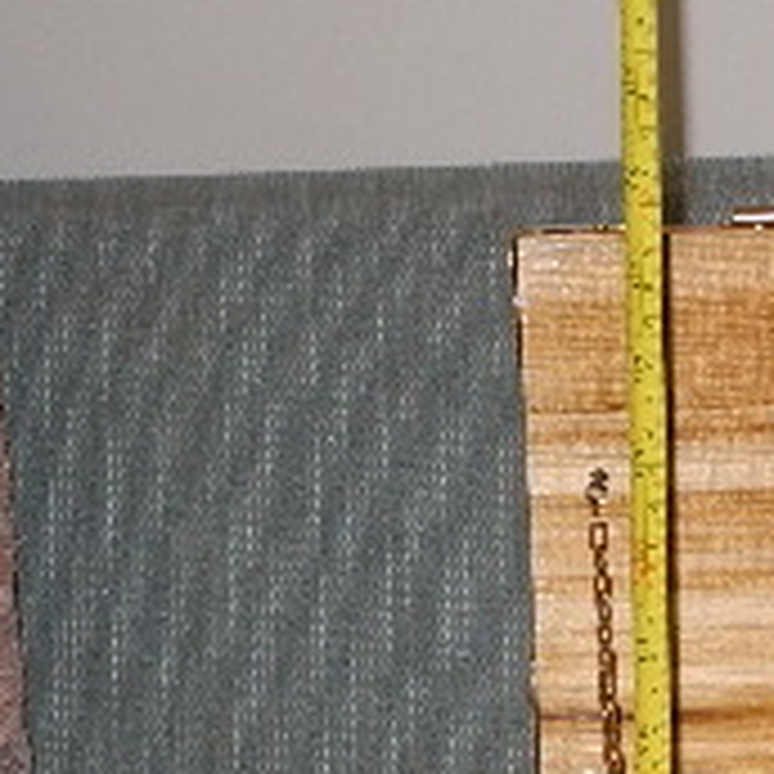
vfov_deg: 10.5
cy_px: 976
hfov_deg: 10.4
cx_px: 981
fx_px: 4149
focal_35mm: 164
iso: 200
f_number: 3.5
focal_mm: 10.7
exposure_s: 1/30
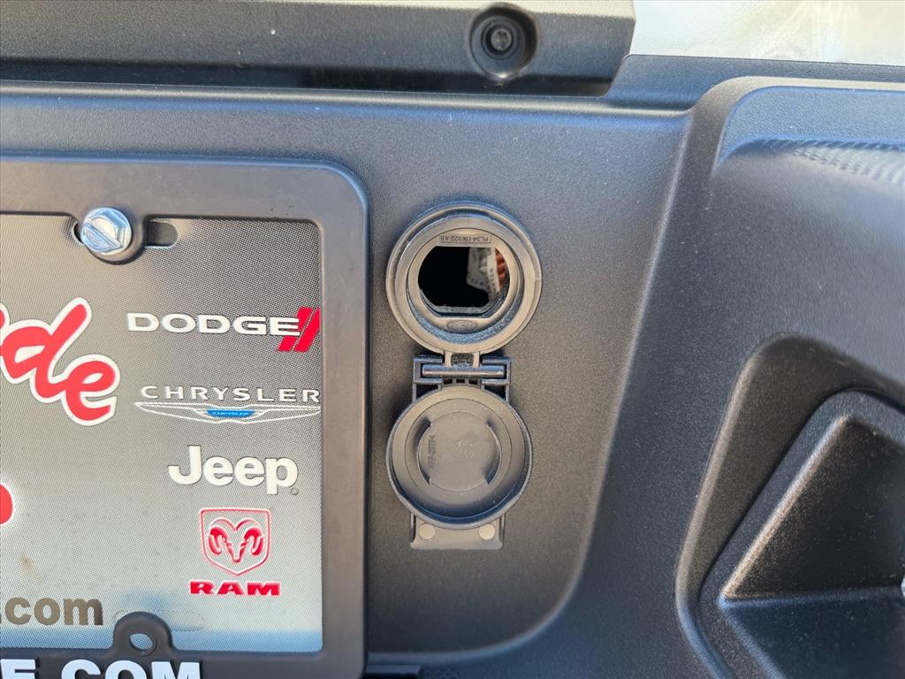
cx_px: 452
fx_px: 627
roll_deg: +1.5
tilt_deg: -22.9
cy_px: 340
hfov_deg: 71.6
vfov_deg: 56.8
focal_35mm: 24
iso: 80
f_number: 1.78
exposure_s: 1/142
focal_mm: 6.76
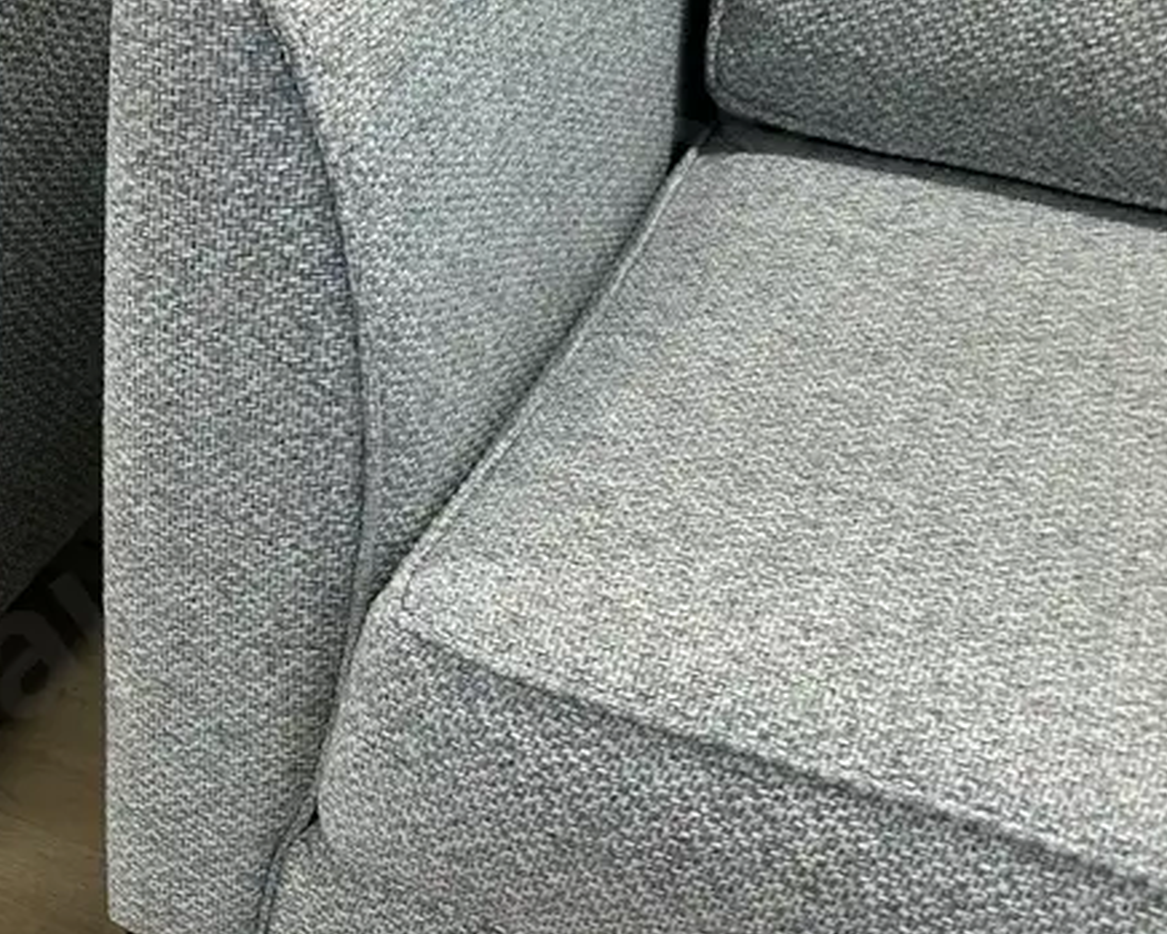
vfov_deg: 27.1
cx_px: -83
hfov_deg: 30.8
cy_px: 741
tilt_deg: -40.7
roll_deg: -0.7
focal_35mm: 55
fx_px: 1900
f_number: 1.78
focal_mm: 6.86
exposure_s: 1/50
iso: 250
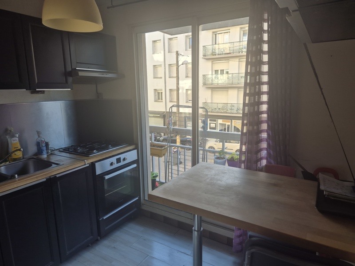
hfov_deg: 73.9
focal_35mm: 23
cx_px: 178
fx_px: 236
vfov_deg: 58.9
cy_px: 133
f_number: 1.8
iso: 32
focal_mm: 5.4
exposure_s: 1/180
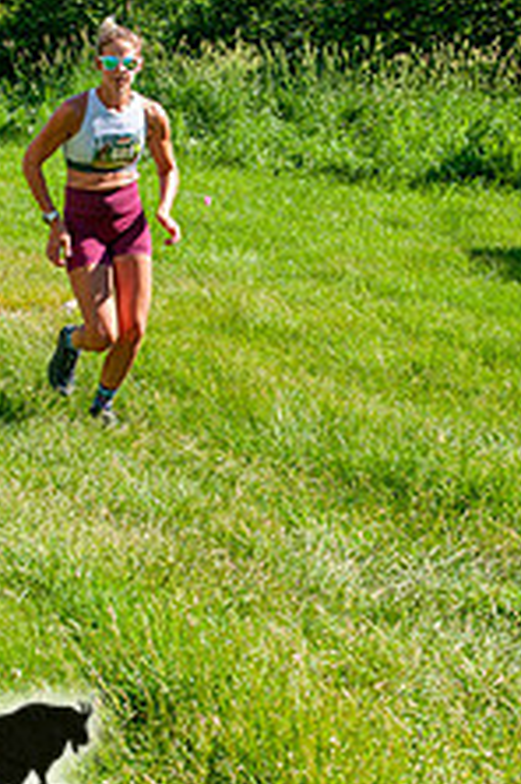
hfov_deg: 13.3
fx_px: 2243
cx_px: 248
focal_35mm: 103
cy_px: 302
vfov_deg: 19.8
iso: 200
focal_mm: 34
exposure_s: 1/400
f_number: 8
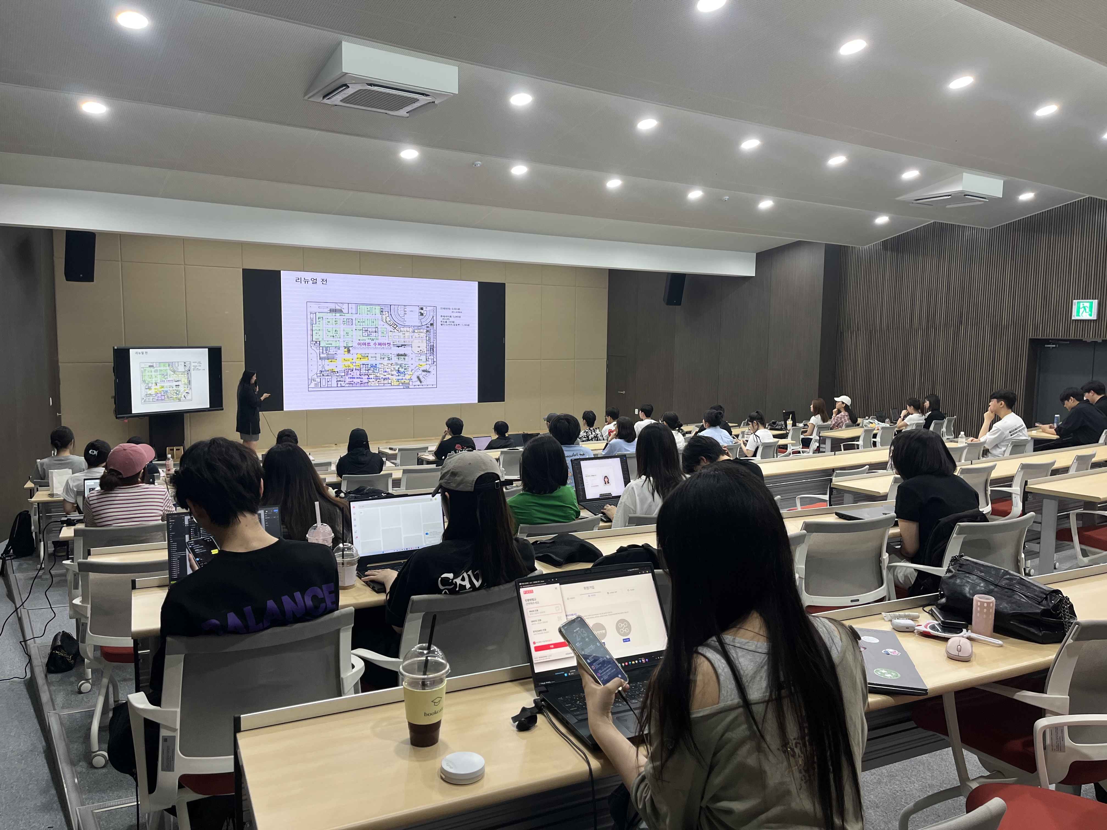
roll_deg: -1.0
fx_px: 831
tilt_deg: -5.0
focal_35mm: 26
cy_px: 415
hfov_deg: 67.3
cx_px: 554
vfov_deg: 53.1
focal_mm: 5.1
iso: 80
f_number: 1.6
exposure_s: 1/120
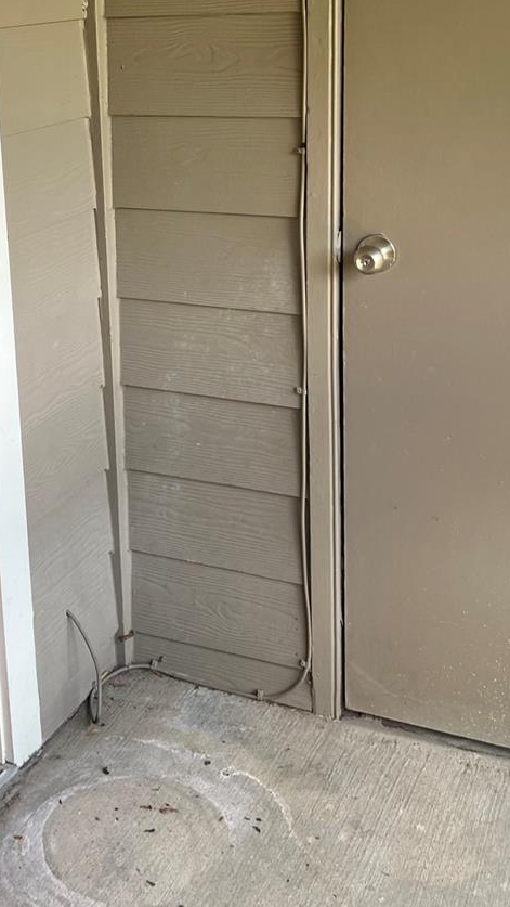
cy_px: 247
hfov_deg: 22.6
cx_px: 80
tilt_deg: -12.7
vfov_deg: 39.0
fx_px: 1250
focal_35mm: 52
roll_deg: +2.0
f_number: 1.5
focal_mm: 5.7
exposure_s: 1/121
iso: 40
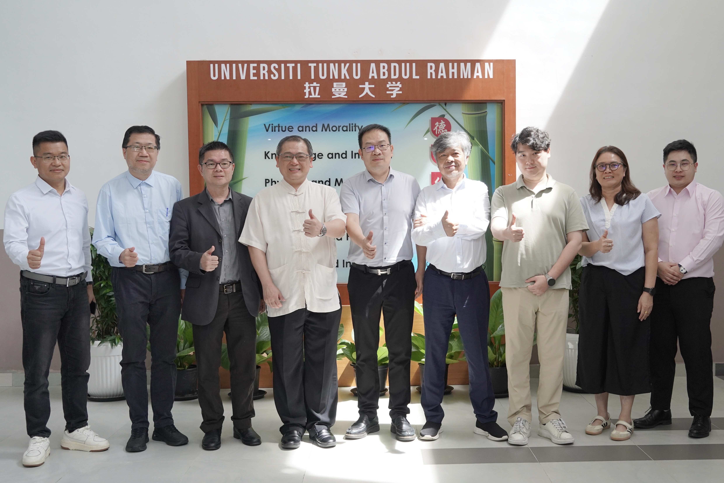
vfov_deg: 36.9
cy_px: 242
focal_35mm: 36
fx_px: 724
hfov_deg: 53.1
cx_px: 362
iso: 1000
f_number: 5
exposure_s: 1/160
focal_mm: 36
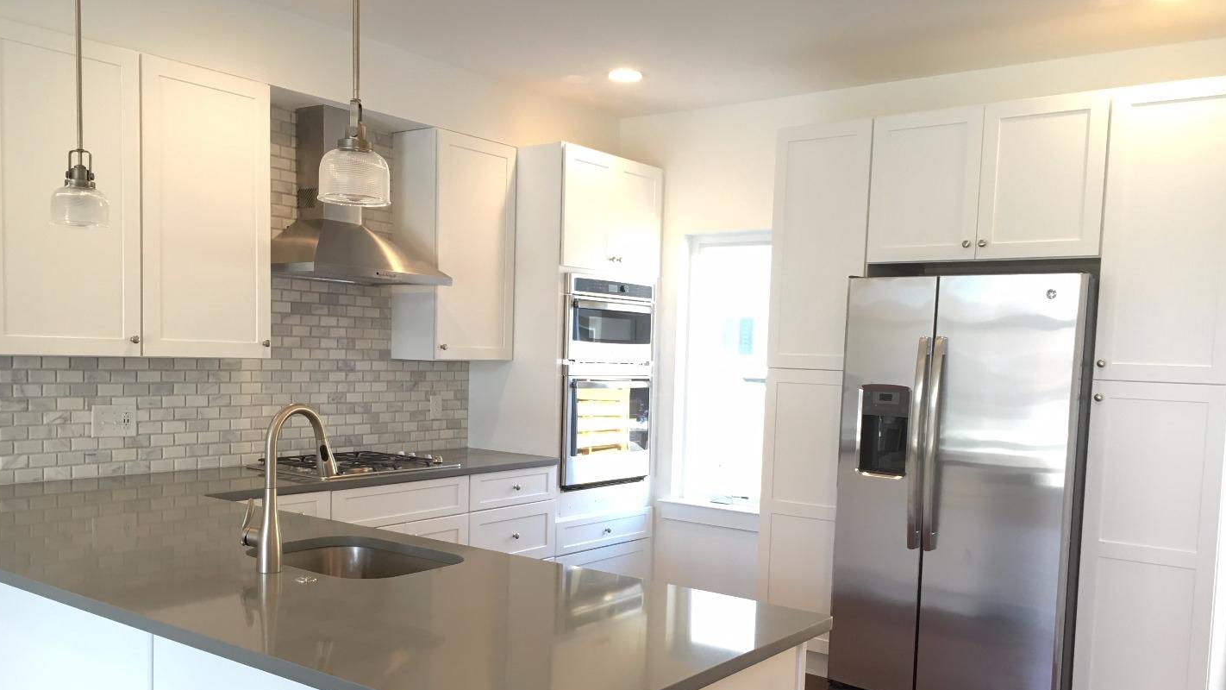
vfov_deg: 36.4
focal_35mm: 32
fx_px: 1040
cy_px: 437
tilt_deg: -4.1
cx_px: 609
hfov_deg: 61.0
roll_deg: -1.0
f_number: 2.2
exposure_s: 1/30
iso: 64
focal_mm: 4.15
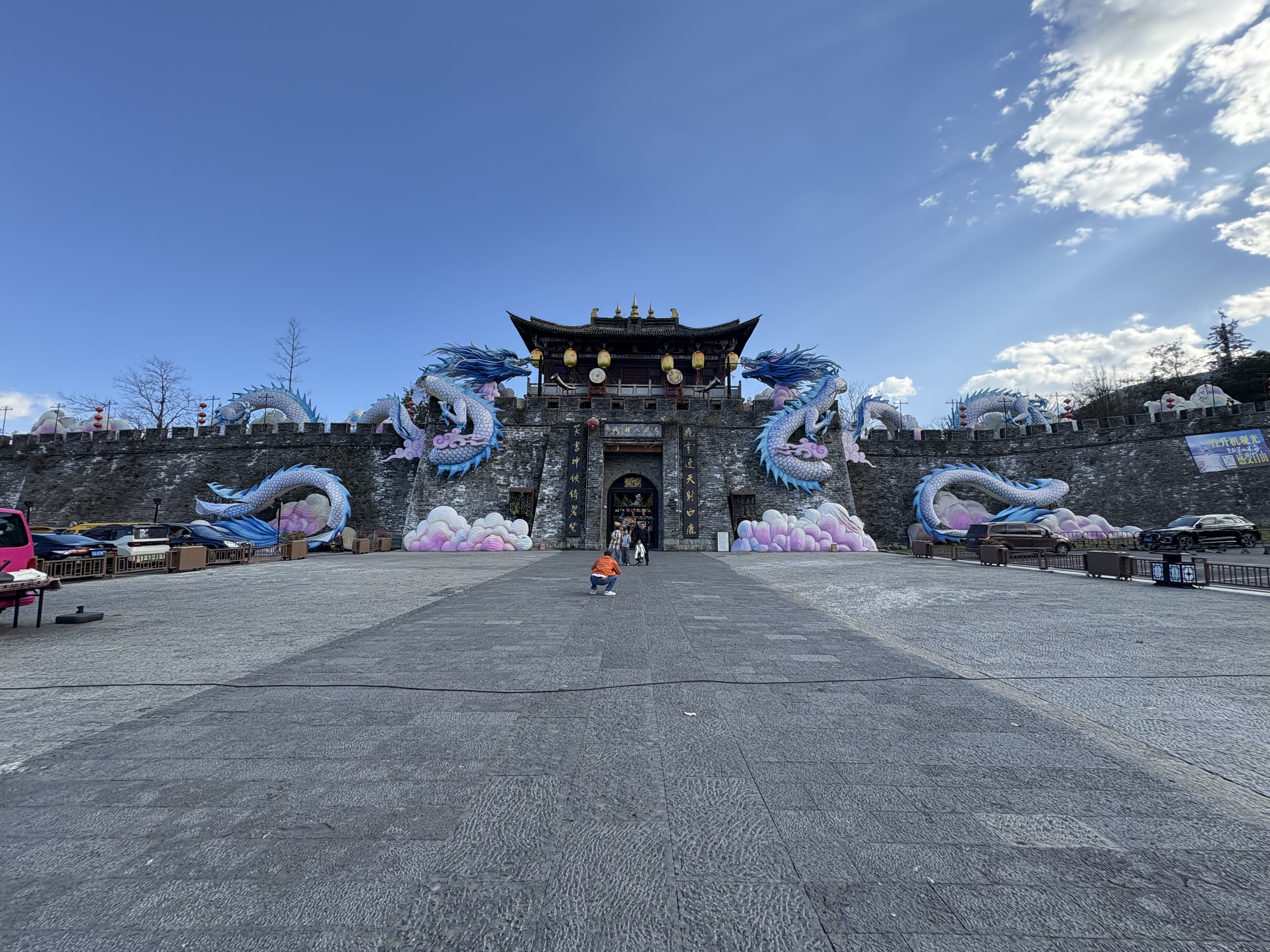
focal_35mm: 14
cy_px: 476
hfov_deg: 102.1
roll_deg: -0.4
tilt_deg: +8.3
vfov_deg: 85.7
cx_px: 635
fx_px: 514
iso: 64
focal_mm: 2.22
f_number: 2.2
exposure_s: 1/664
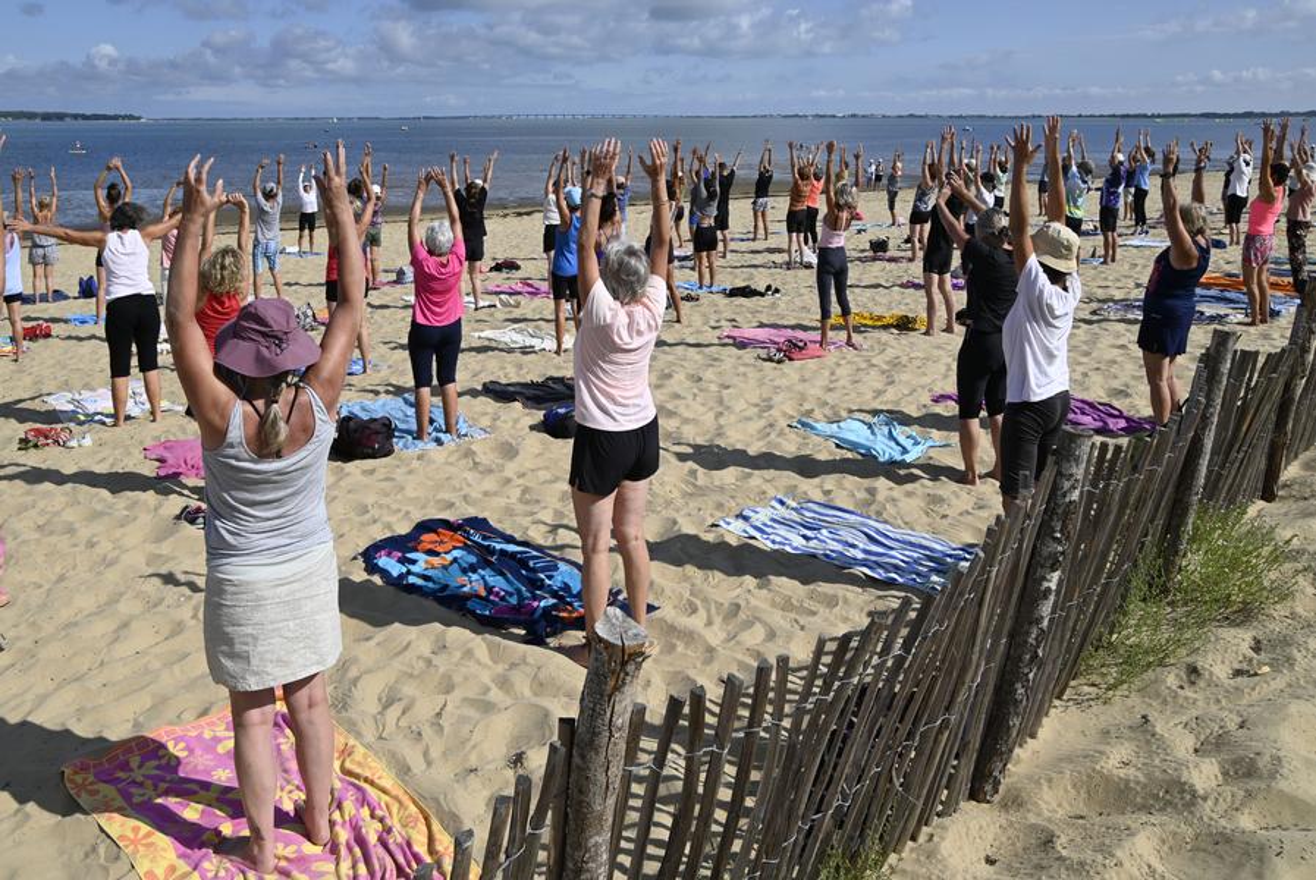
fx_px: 988
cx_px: 658
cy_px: 440
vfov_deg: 48.0
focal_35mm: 27
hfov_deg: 67.3
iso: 100
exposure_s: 1/500
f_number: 8
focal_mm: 18
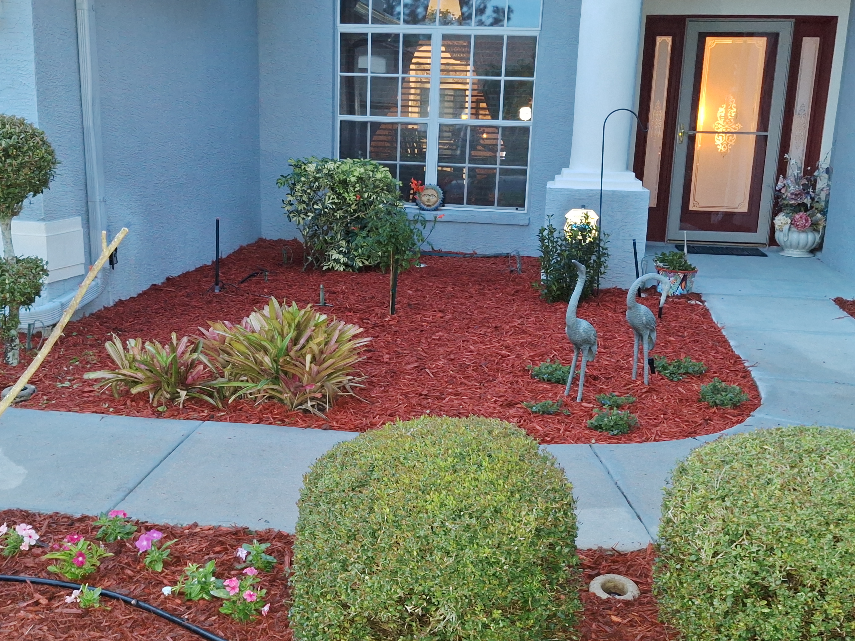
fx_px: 568
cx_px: 428
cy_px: 320
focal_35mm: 23
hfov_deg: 73.9
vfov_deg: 58.9
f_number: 1.8
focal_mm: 5.54
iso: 500
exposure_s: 1/20
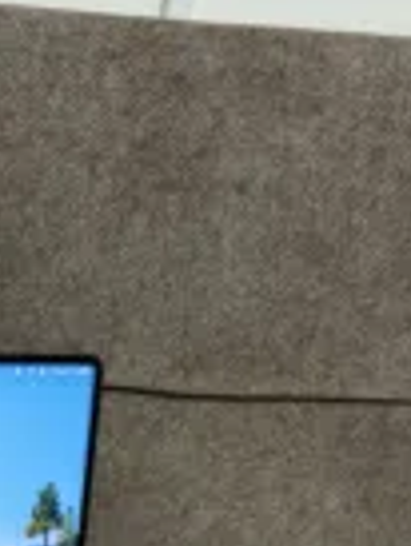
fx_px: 1059
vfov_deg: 24.6
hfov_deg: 19.8
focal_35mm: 67
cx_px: -152
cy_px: 737
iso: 80
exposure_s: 1/100
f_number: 1.67
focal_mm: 8.71
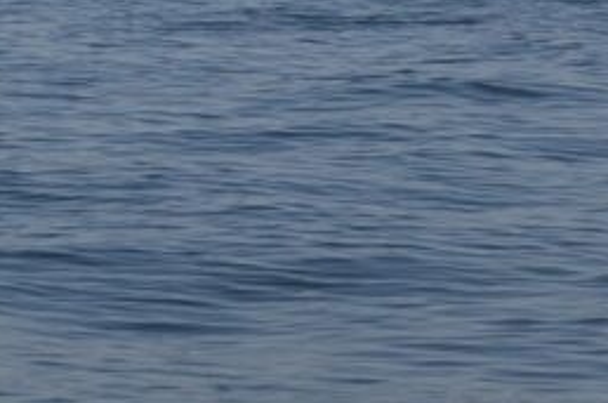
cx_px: -196
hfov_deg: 6.2
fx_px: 5529
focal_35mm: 328
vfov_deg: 4.1
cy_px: -374
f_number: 11
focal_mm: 55
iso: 200
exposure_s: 1/350
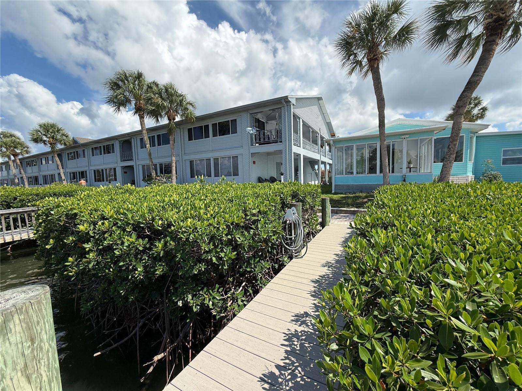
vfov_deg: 85.7
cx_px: 261
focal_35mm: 14
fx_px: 211
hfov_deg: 102.1
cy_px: 196
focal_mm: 2.22
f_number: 2.2
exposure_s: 1/1285
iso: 50
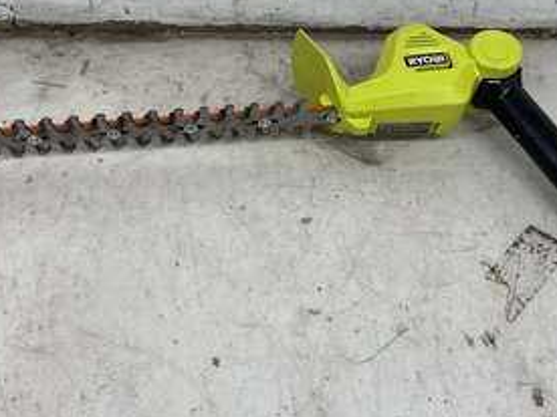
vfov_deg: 34.1
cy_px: 149
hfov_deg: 44.8
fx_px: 676
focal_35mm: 42
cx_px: 281
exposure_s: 1/120
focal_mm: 3
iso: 32
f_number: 1.8
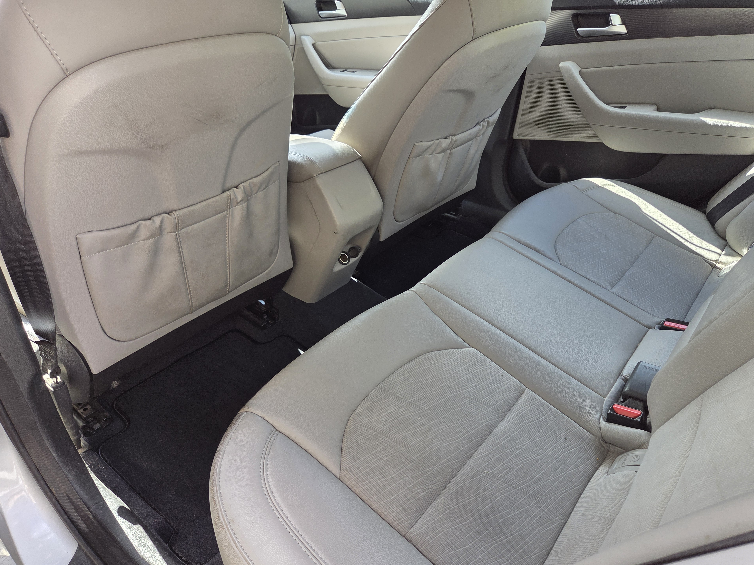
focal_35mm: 24
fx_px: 523
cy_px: 292
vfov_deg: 56.8
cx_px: 382
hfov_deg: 71.6
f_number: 1.8
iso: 80
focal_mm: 5.4
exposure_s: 1/180
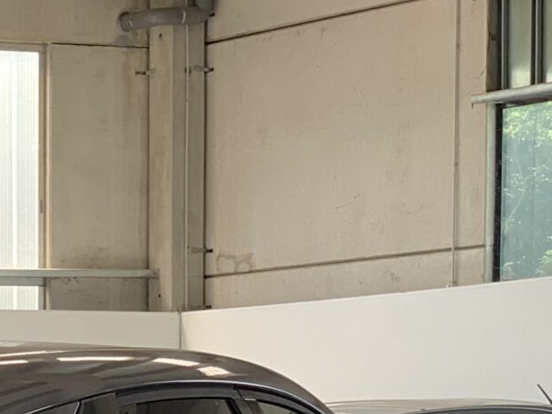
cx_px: -277
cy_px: 824
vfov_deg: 6.6
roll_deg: +1.0
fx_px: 3461
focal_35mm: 217
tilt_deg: -6.8
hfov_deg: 8.9
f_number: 2.4
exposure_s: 1/122
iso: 40
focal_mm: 6
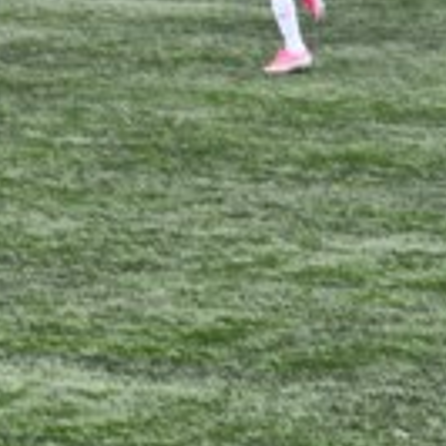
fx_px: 6253
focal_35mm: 429
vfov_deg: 4.1
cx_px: -44
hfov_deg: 4.1
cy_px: -92
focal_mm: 70
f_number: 5.6
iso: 220
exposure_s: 1/250
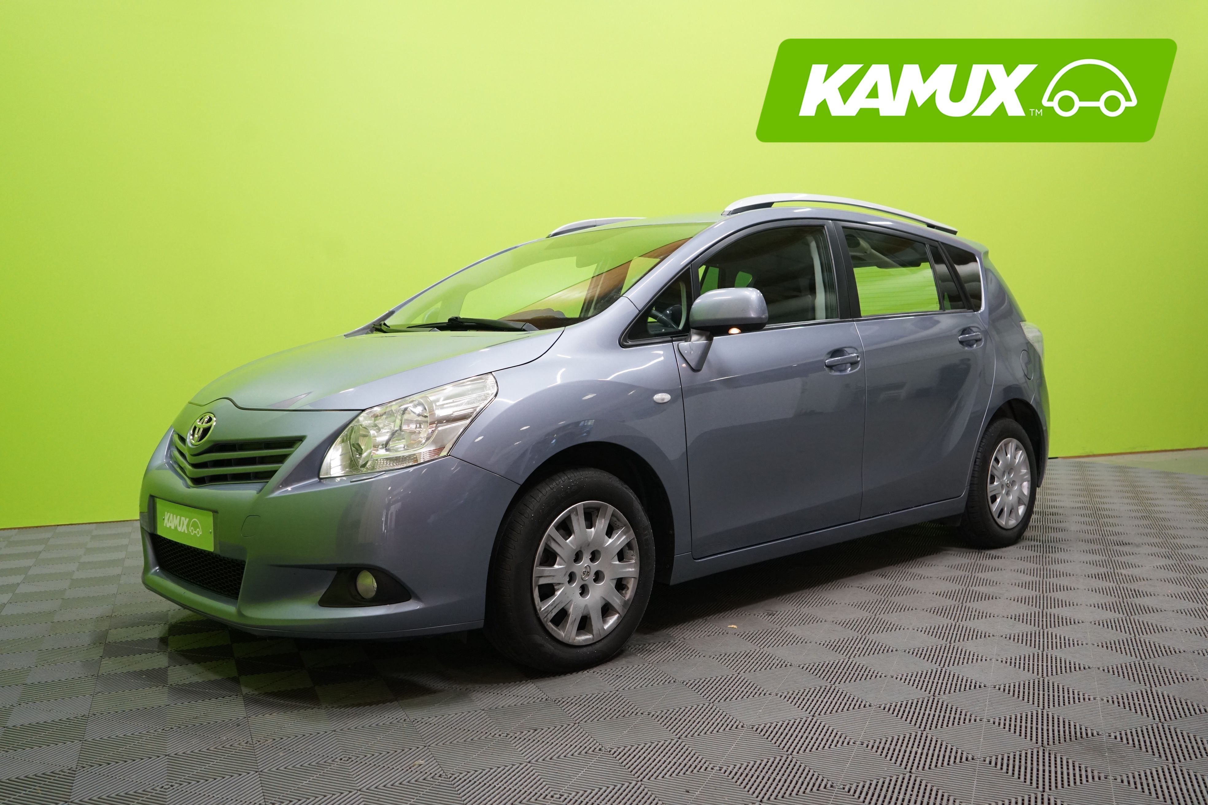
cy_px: 402
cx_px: 604
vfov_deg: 43.6
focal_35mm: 30
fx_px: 1007
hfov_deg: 61.9
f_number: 4.5
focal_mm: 30
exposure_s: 1/200
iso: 2000
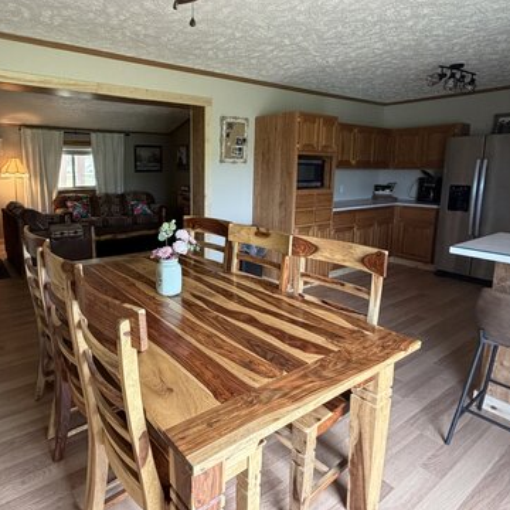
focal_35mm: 22
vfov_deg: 69.3
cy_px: 218
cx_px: 191
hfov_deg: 68.5
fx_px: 367
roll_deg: +0.0
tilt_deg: -8.3
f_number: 2.2
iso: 320
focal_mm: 2.22
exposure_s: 1/78
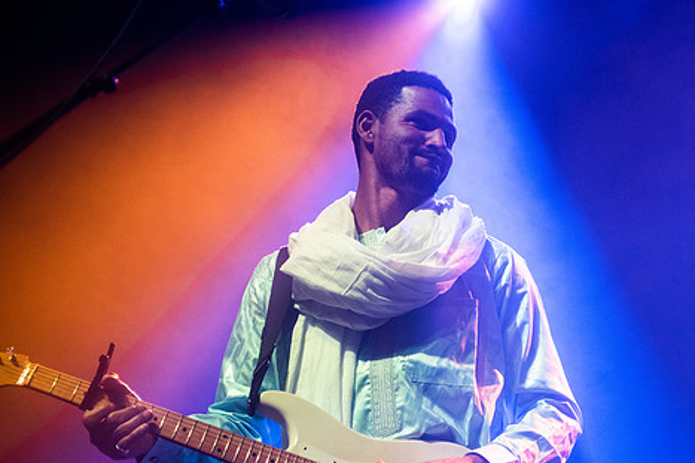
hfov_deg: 23.4
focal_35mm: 87
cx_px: 387
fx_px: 1679
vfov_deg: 15.7
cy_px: 278
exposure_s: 1/250
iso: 2500
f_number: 3.2
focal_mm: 70
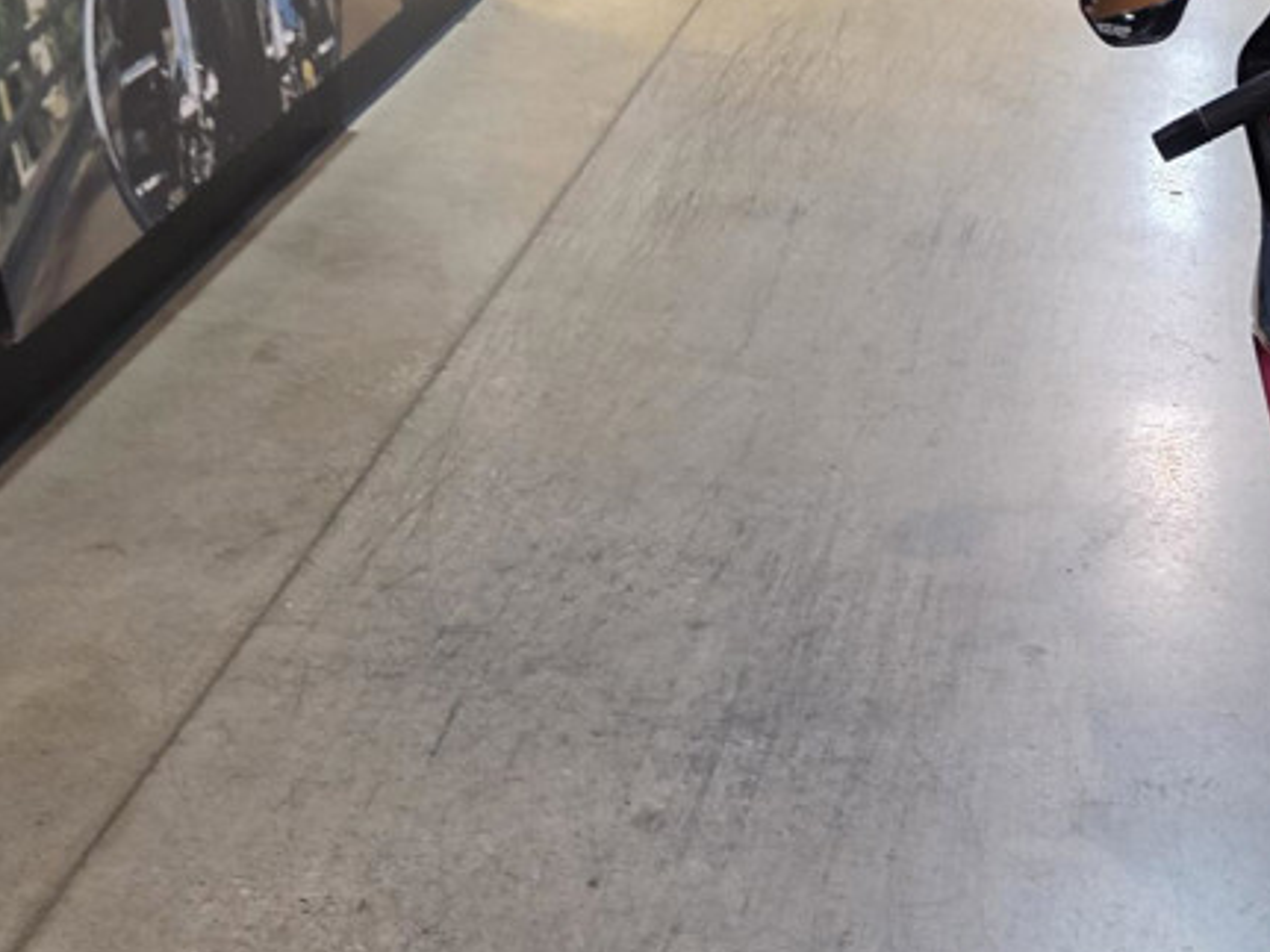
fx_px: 2091
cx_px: 1543
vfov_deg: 25.2
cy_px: 757
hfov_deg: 29.0
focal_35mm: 57
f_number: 1.7
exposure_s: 1/120
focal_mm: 6.3
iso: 500
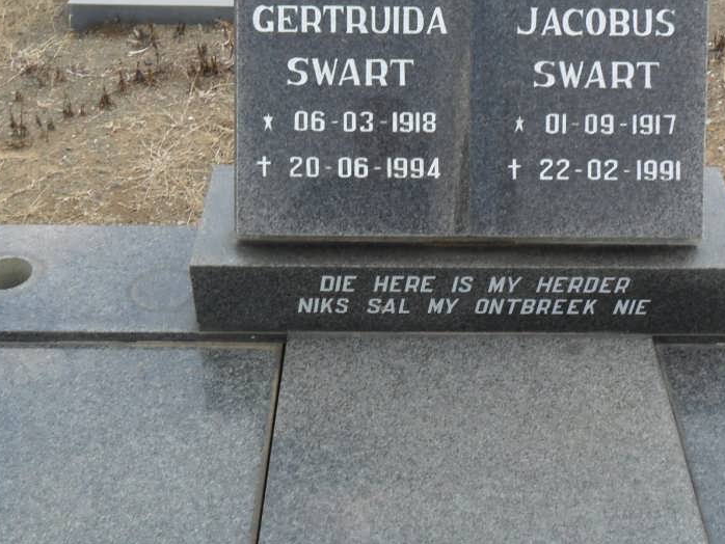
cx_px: 428
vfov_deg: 26.5
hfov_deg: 34.8
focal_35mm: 55
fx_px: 1152
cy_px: 233
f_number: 3.7
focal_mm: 5.7
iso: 100
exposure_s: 1/125
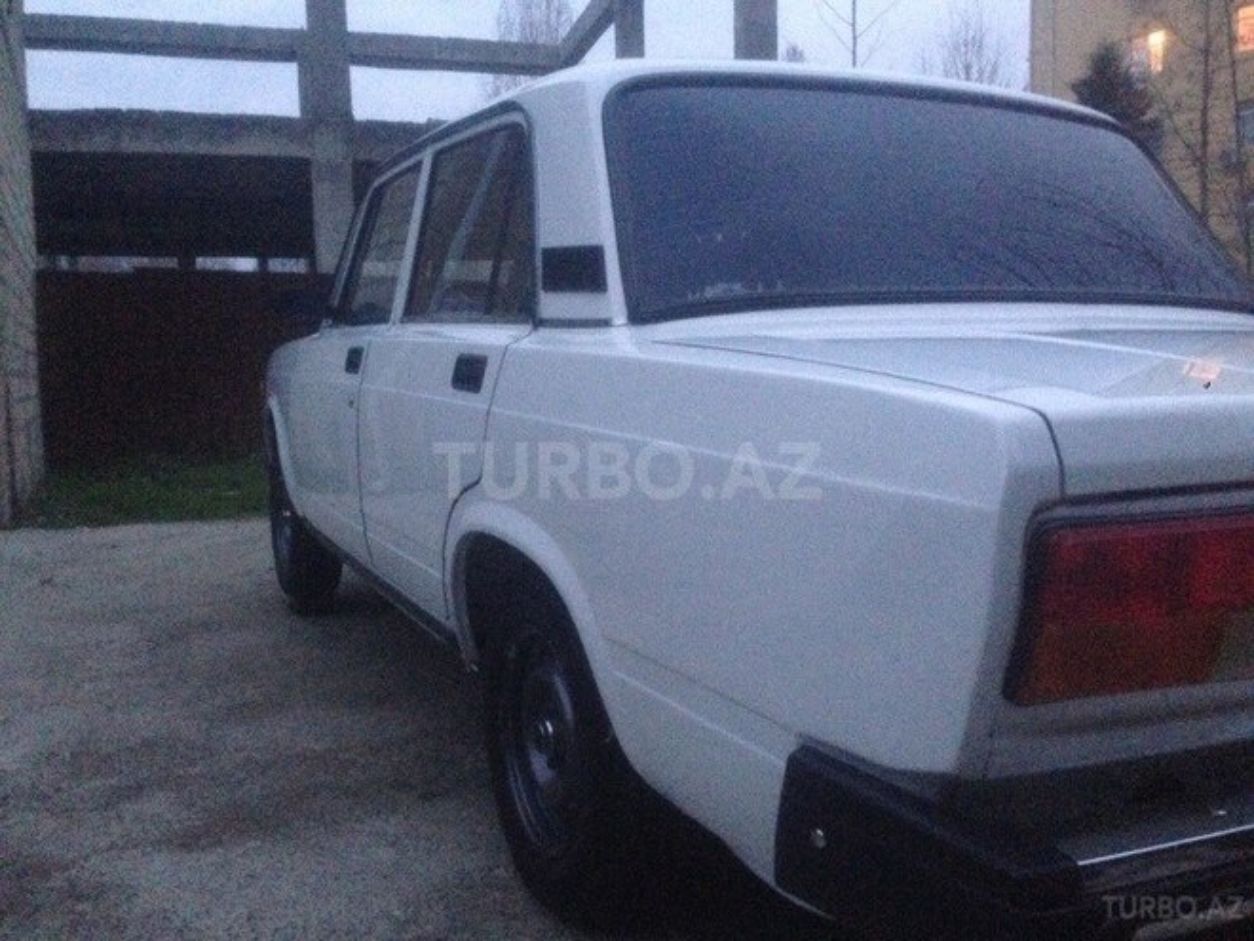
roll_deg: +2.1
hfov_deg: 55.4
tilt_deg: -2.2
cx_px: 627
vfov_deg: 42.9
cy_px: 470
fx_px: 1195
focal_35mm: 33
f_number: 2.4
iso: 800
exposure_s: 1/15
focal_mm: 4.12
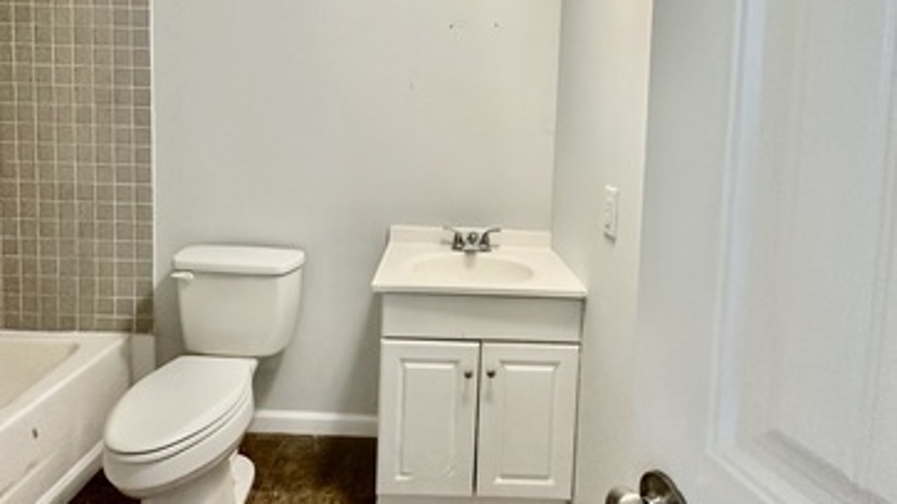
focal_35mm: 21
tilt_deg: -3.8
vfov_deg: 51.9
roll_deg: -2.4
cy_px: 146
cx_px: 436
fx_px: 499
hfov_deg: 83.8
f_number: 2.2
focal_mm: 2.22
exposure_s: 1/120
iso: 250
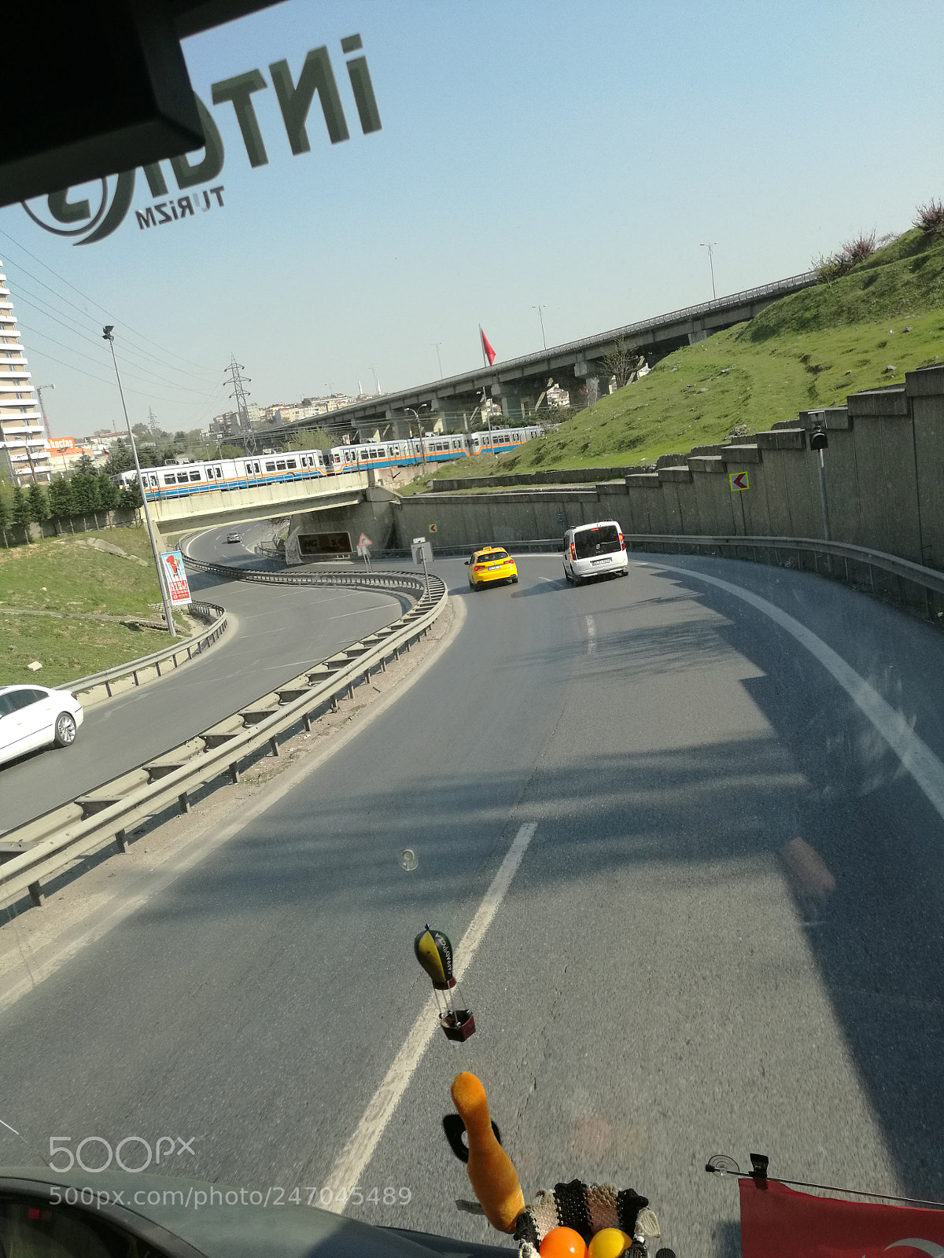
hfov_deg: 51.4
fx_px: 982
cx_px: 472
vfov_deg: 65.3
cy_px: 629
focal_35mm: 27
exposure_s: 1/572
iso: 50
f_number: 2
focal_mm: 4.04
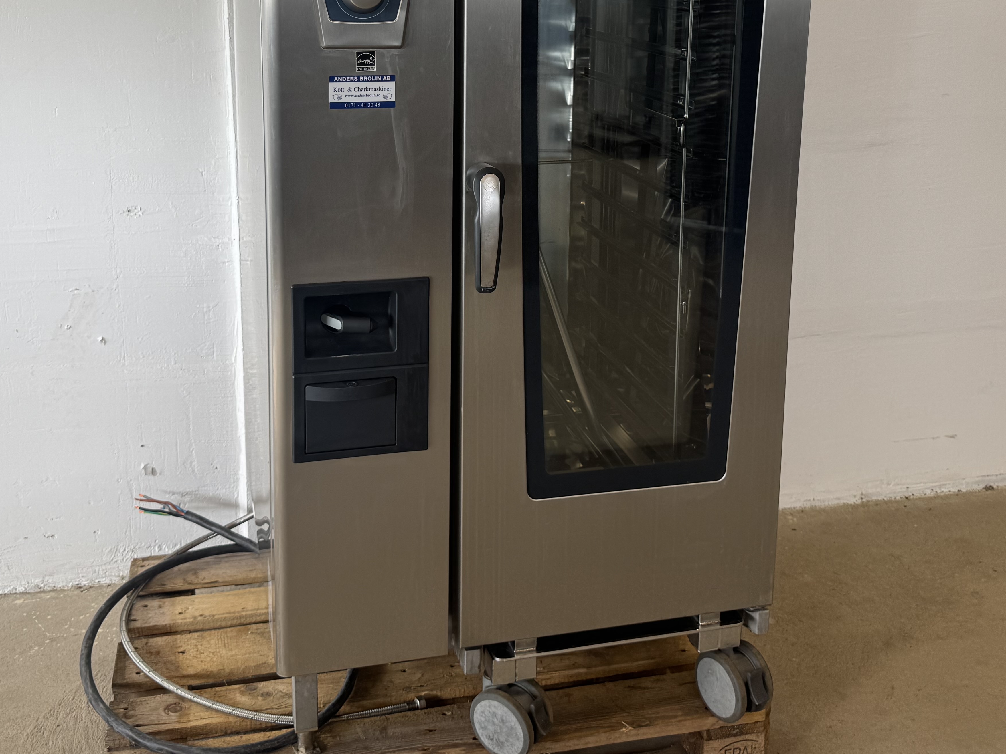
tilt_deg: -11.4
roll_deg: +0.5
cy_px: 172
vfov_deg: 35.8
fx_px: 1133
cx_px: 461
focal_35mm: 39
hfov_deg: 47.8
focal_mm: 6.76
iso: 64
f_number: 1.78
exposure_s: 1/145
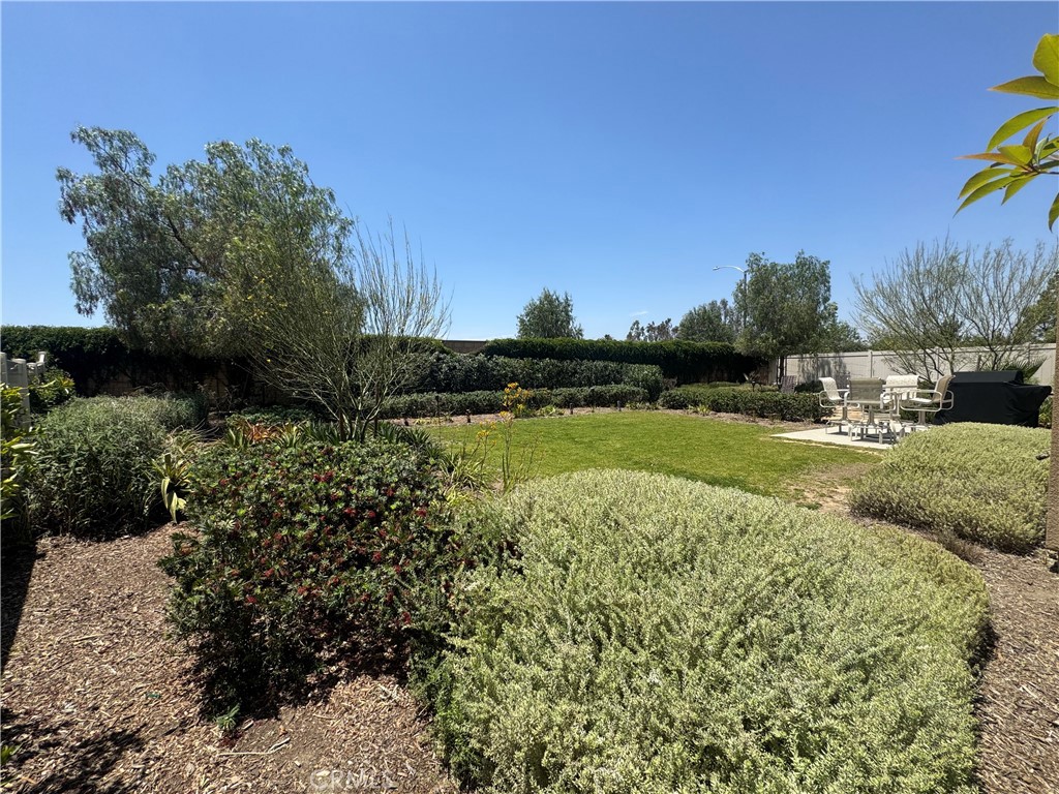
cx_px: 530
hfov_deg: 102.1
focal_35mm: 14
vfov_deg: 85.7
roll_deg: +1.2
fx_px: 428
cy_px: 397
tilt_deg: -1.6
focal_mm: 2.22
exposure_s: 1/1567
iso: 50
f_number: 2.2
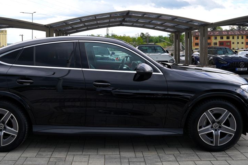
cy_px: 54
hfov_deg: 55.5
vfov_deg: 38.4
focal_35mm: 34
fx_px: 234
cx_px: 102
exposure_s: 1/160
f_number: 6.3
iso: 100
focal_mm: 24
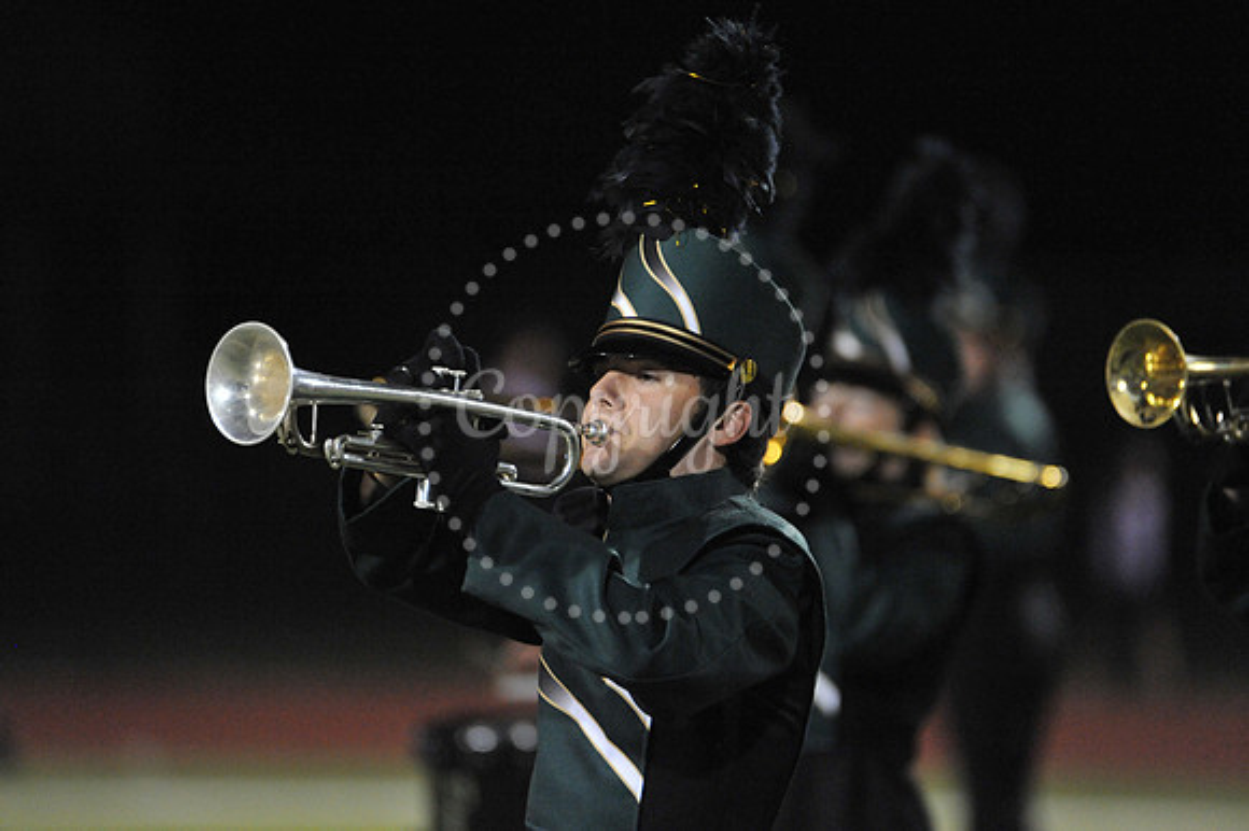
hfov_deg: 3.4
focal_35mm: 600
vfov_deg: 2.3
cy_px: 416
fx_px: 20804
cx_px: 624
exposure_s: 1/160
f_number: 6.3
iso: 6400
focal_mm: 600
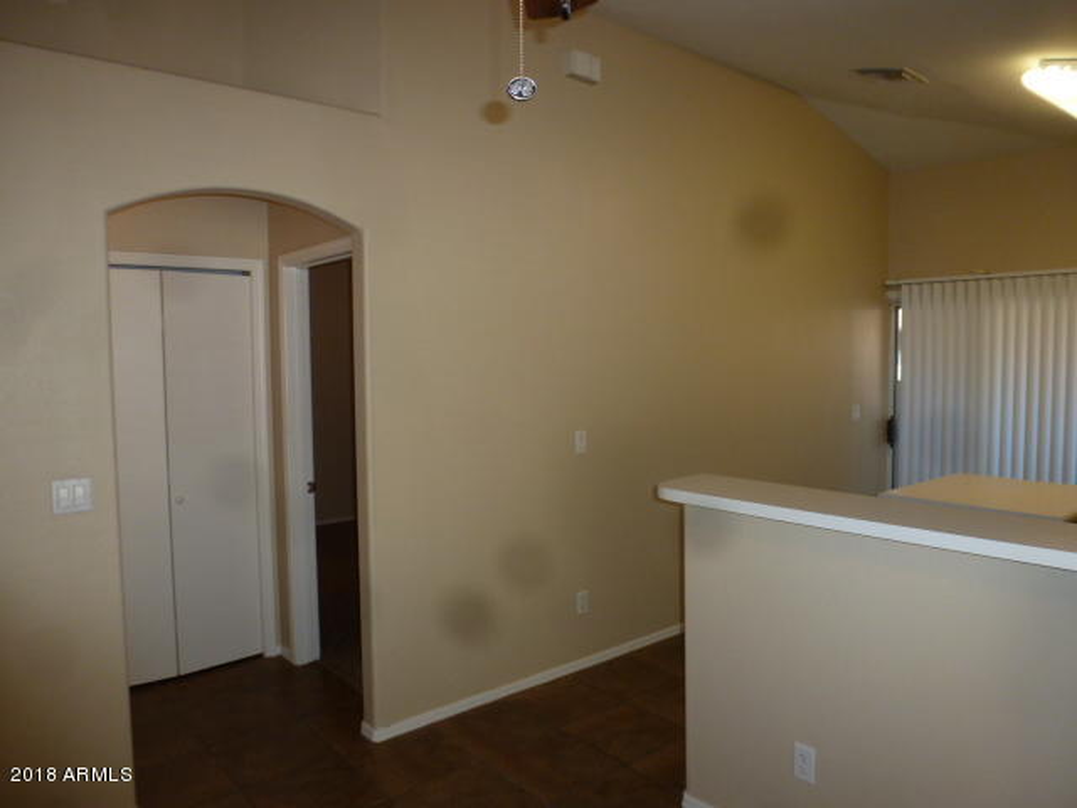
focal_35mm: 24
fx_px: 747
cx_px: 538
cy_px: 404
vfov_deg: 56.8
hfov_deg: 71.6
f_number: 3.3
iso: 160
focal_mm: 4.3
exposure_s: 1/60
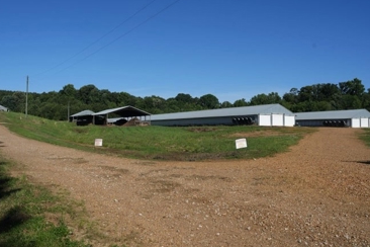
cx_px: 169
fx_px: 319
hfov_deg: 60.2
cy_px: 132
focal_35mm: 31
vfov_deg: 42.3
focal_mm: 28
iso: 320
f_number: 7.1
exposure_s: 1/1600
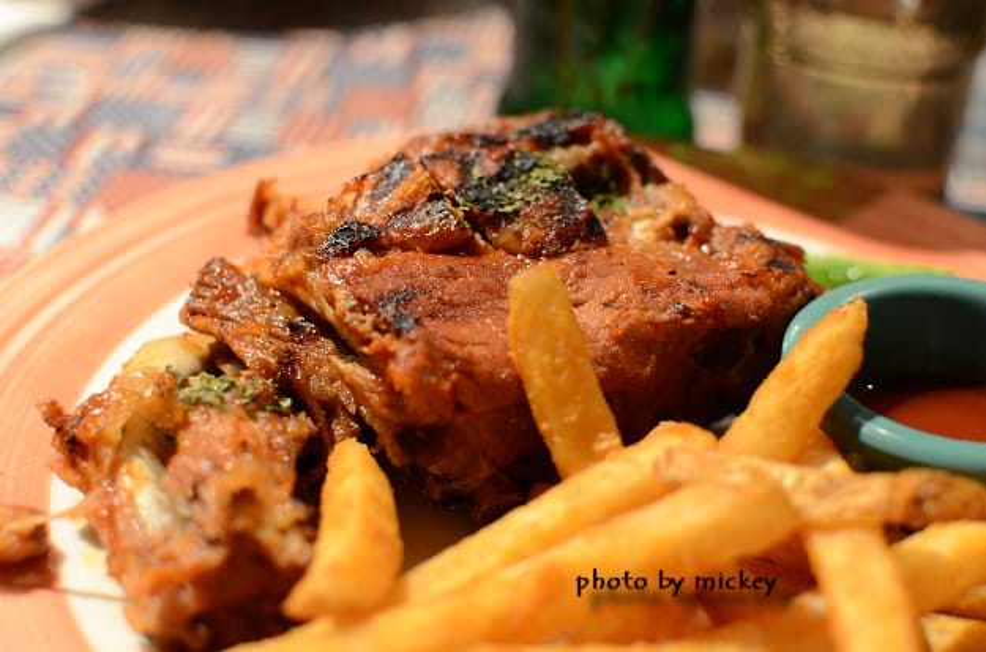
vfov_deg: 25.6
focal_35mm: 52
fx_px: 1434
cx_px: 493
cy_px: 326
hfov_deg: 37.9
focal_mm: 35
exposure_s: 1/50
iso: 2000
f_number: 3.2
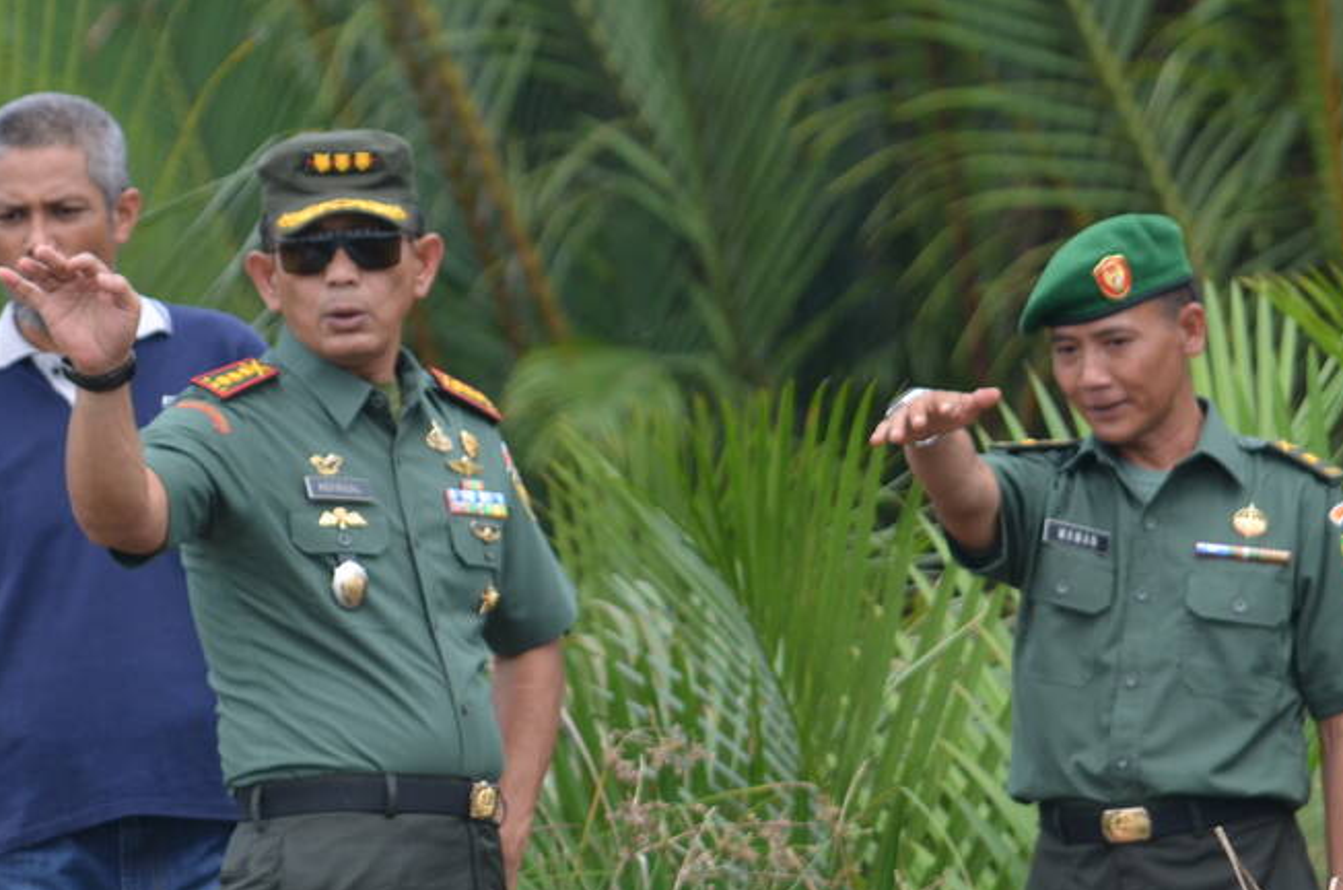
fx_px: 13366
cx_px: 369
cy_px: 452
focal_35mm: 359
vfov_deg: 3.8
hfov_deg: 5.7
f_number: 5.6
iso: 250
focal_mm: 130
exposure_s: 1/500
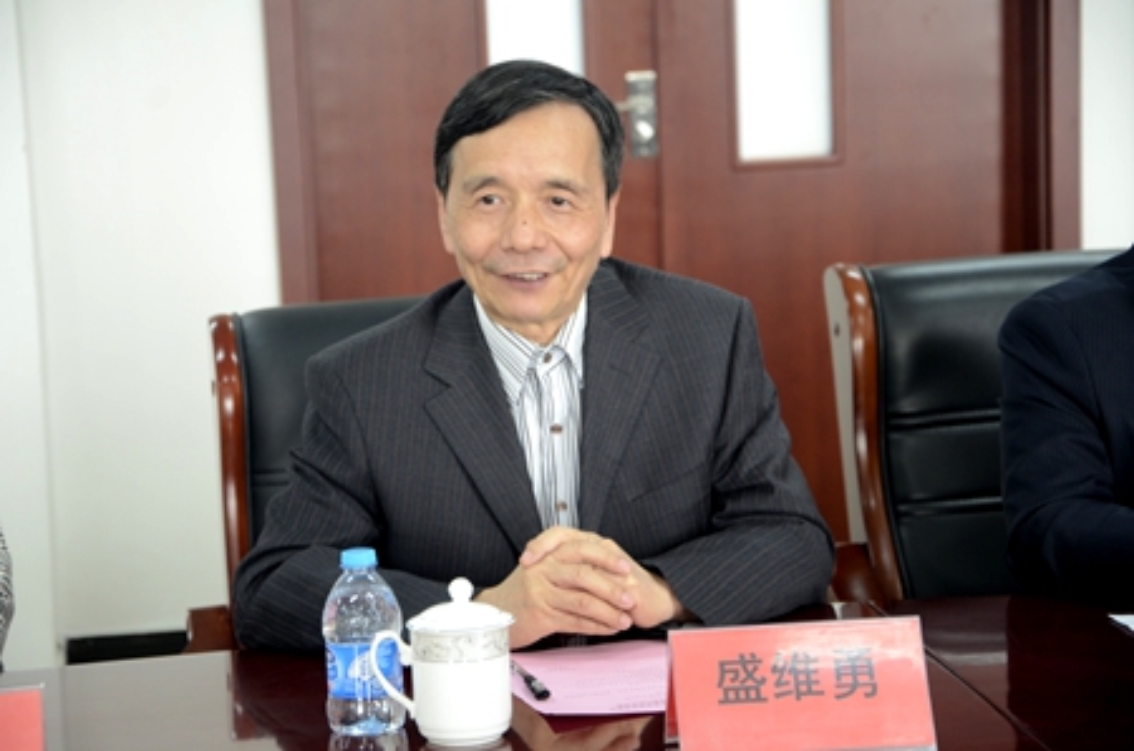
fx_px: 3772
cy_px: 376
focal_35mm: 120
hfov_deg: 17.1
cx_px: 567
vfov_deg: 11.4
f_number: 5.3
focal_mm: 80
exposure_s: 1/20
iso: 640
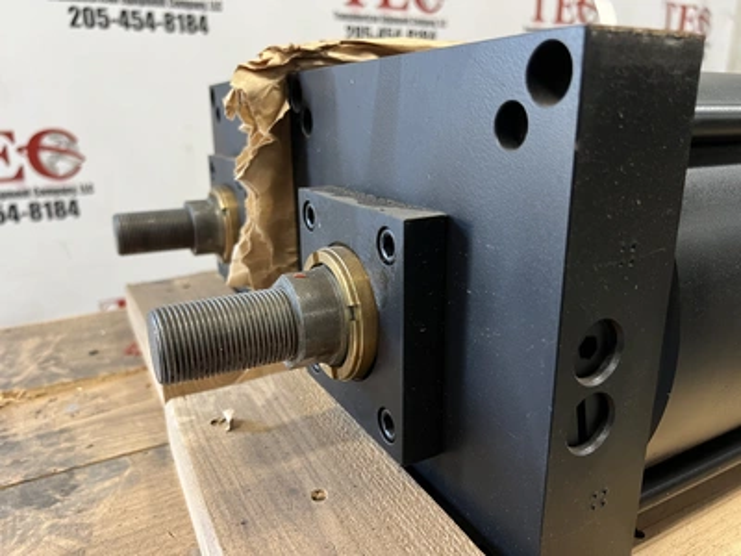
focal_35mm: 26
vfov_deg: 53.1
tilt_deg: -17.3
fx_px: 557
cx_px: 370
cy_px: 278
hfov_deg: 67.3
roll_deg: +0.9
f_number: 1.5
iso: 250
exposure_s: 1/60
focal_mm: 5.7
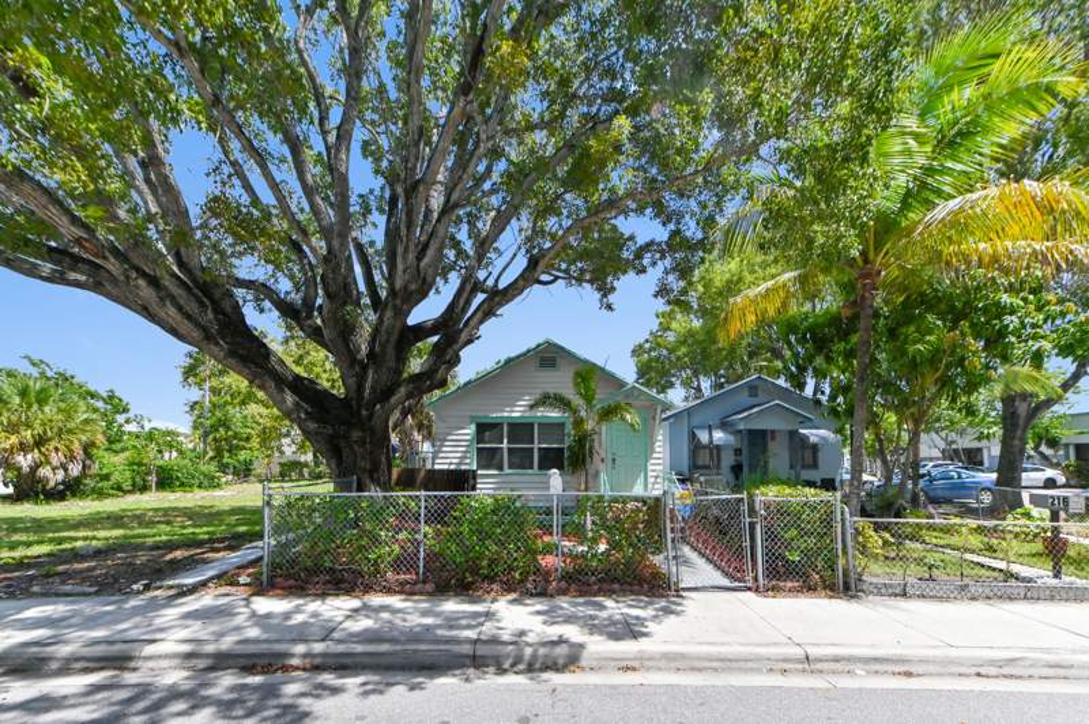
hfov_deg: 104.3
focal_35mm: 14
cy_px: 362
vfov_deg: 81.1
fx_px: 423
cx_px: 544
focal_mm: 14
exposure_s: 1/2000
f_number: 9
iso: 400
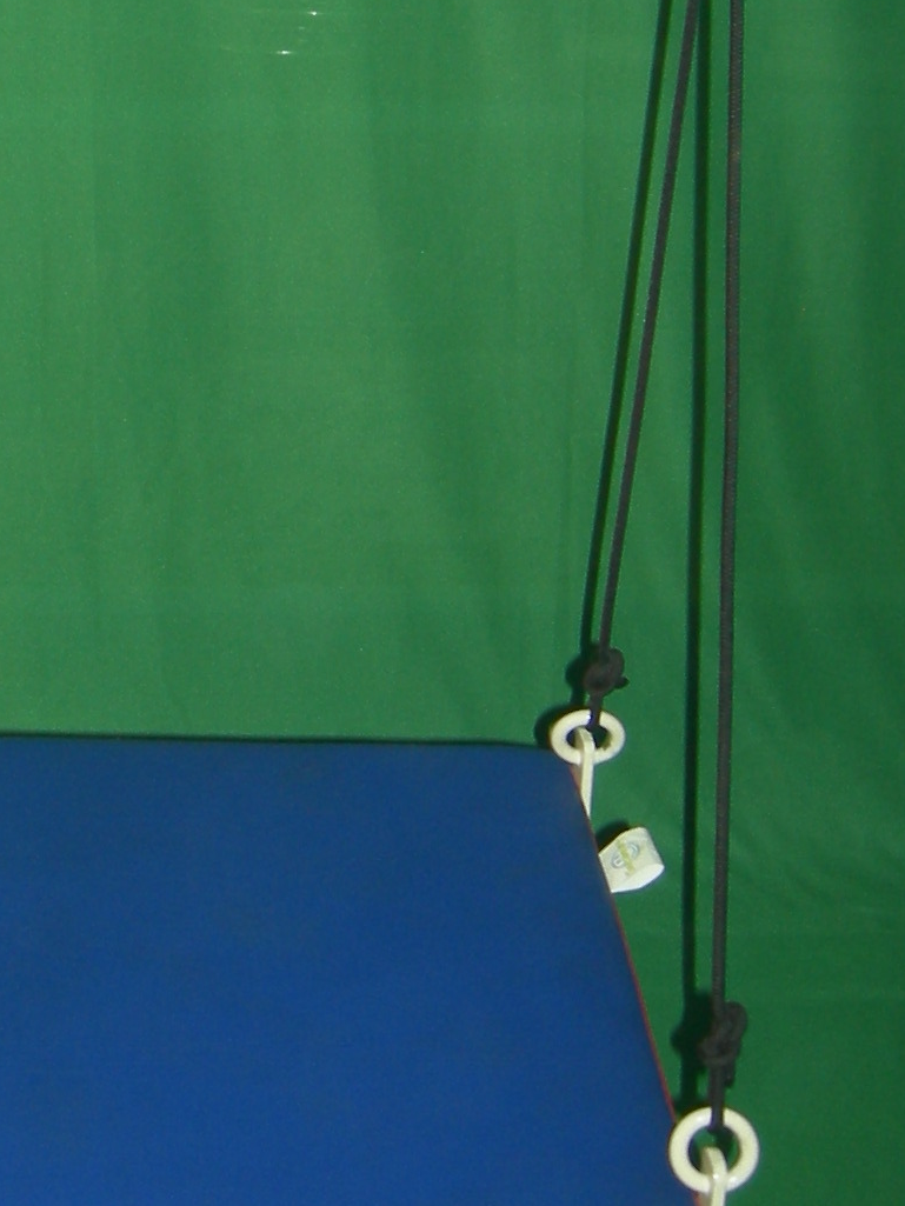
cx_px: -46
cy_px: 126
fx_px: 3171
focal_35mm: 91
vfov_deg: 21.1
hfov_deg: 15.9
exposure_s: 1/60.1
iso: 88
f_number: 2.7
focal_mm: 7.5
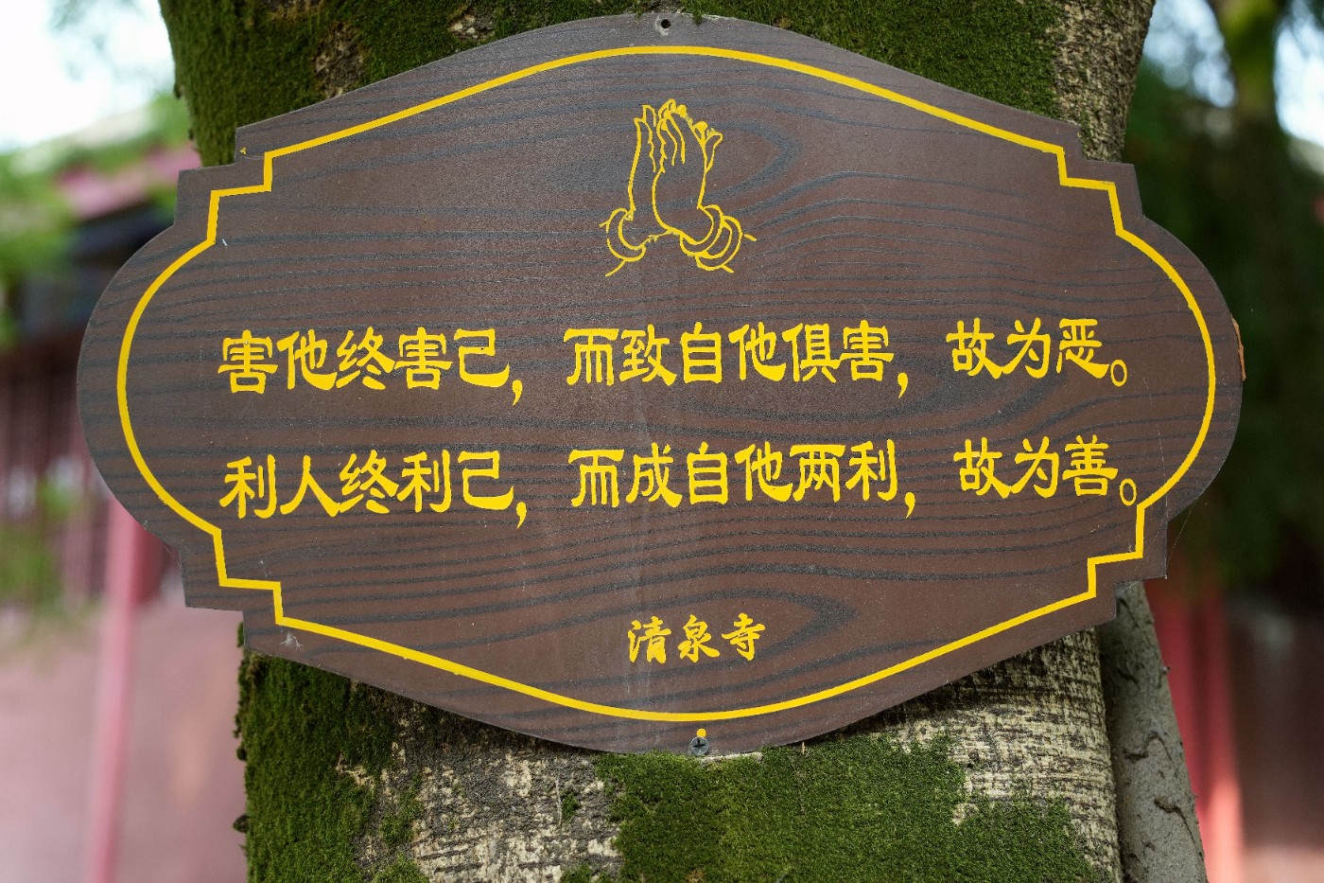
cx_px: 662
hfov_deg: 31.0
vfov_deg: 20.9
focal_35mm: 65
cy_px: 442
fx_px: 2390
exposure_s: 1/160
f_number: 4.5
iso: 400
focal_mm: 65
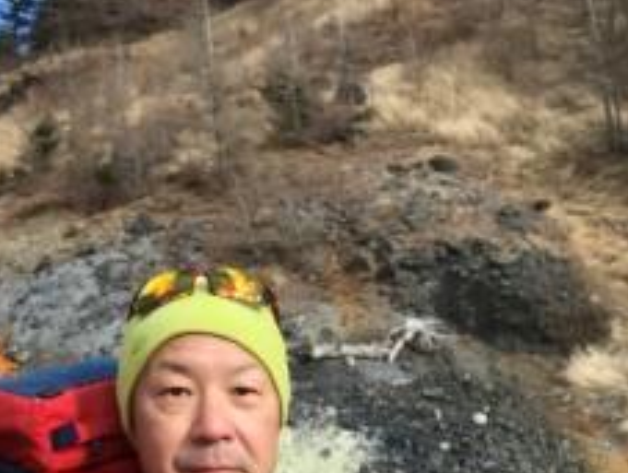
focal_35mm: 63
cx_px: 190
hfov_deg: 30.4
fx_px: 1145
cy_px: 241
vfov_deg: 23.3
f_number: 2.2
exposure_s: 1/399
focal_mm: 2.87
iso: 25
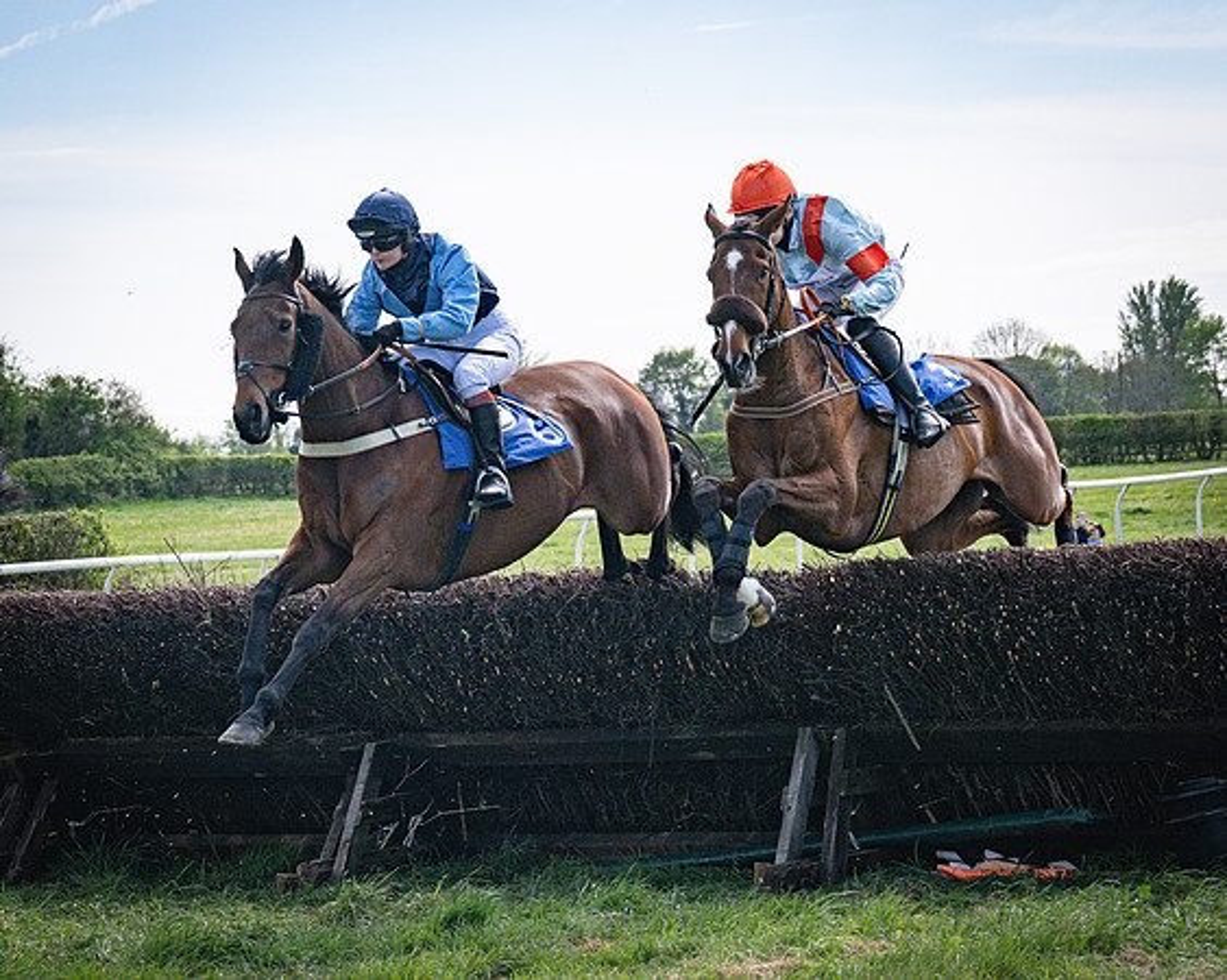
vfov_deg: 12.5
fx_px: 4478
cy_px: 438
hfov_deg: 15.6
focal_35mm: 123
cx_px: 428
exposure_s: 1/4000
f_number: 5
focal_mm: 71
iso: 400
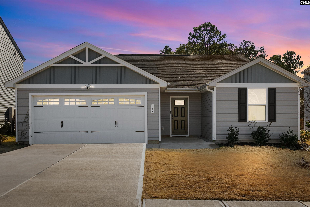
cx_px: 155
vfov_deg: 38.9
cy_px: 104
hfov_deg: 55.8
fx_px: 293
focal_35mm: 34
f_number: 8
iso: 2000
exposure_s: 1/1000
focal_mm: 34
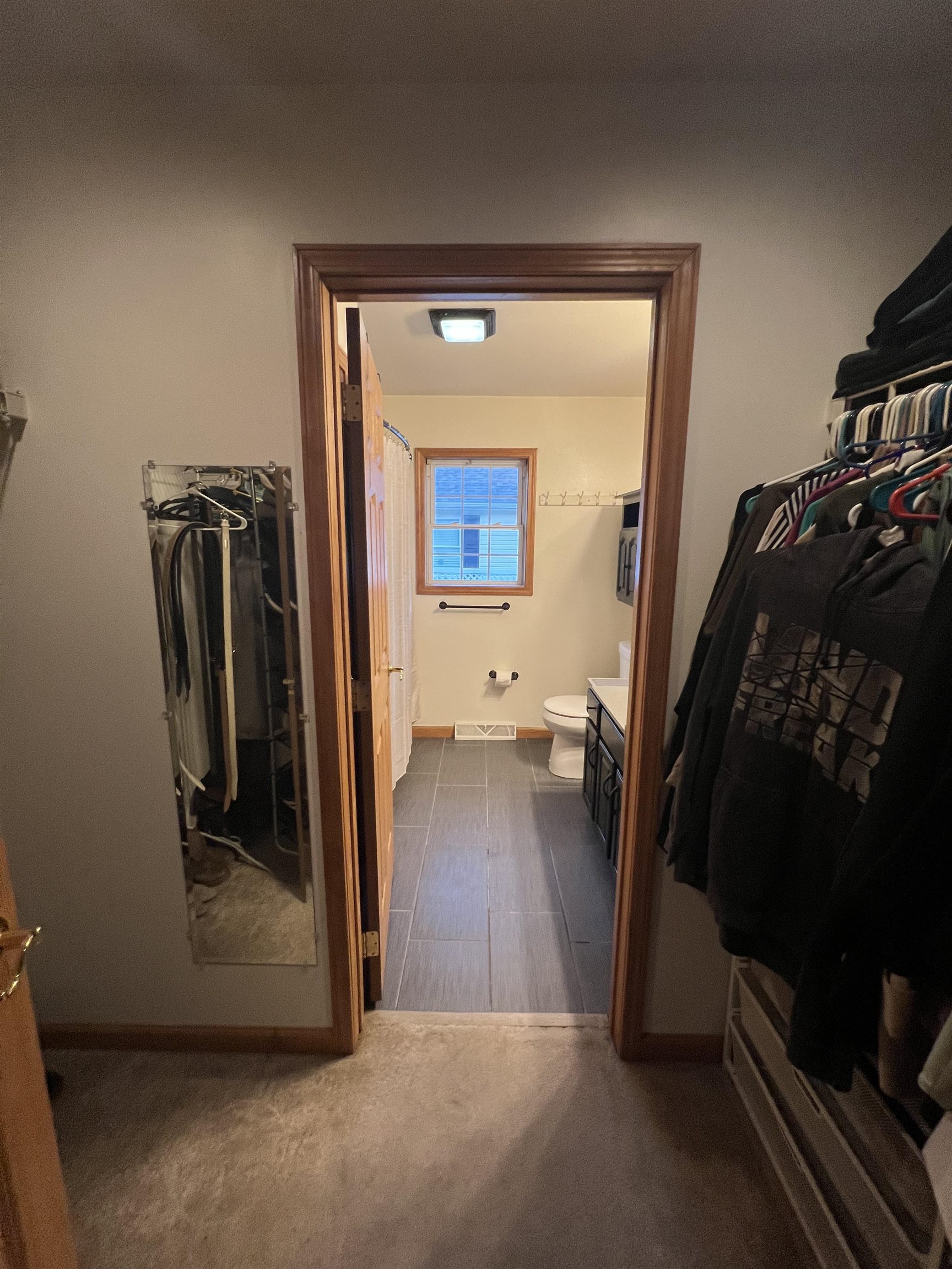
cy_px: 634
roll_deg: -0.7
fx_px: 477
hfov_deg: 89.9
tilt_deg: -11.0
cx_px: 476
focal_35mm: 13
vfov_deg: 106.2
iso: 320
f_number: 1.8
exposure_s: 1/60
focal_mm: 1.57
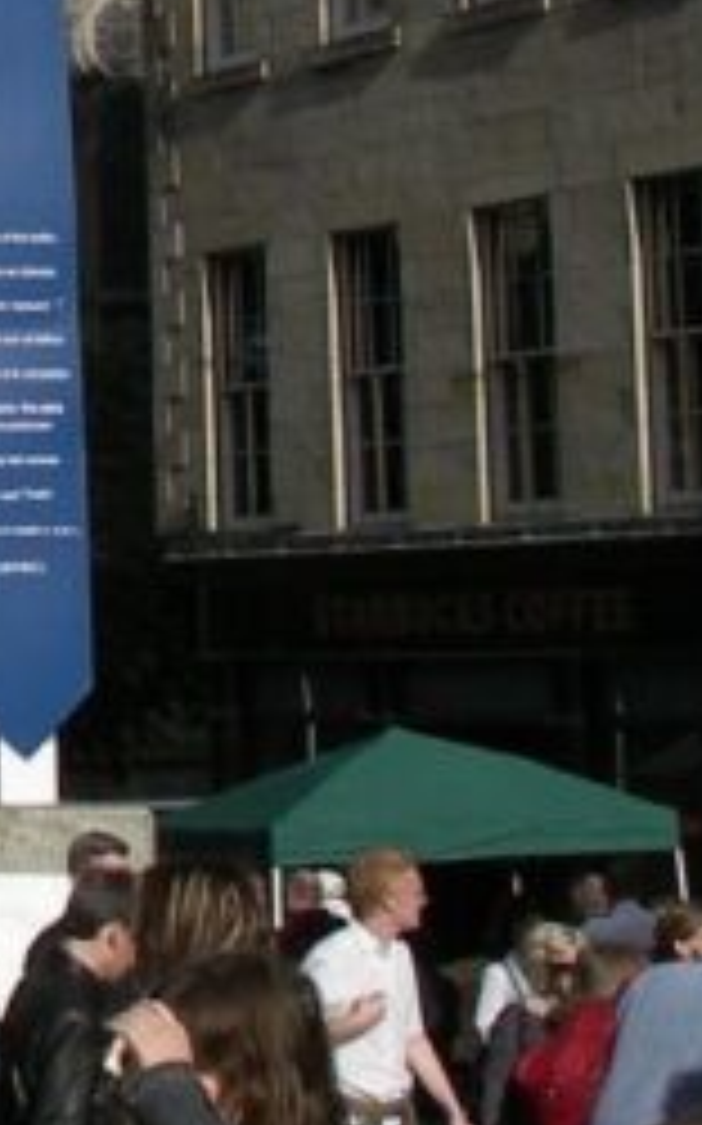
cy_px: -342
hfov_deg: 7.7
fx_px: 4934
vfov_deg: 12.6
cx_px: -893
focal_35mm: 161
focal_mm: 7.8
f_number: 6.5
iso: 80
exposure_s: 1/500
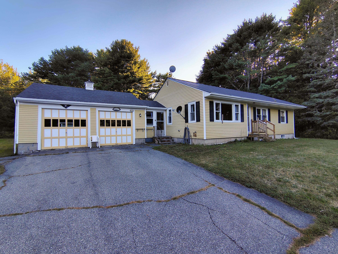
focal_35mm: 16
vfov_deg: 78.1
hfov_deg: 94.5
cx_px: 169
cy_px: 127
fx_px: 156
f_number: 2.2
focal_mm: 2.13
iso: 100
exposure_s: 1/124
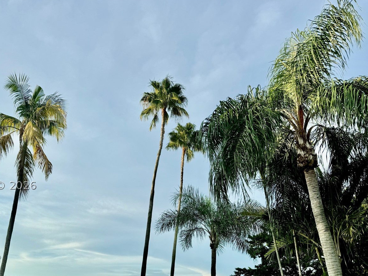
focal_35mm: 33
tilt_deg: +19.0
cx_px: 133
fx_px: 351
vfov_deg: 42.3
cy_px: 185
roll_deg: +0.0
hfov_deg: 54.6
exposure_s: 1/2710
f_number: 1.78
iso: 80
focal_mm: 6.76
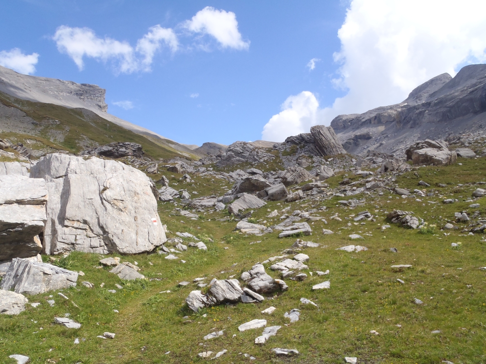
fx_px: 393
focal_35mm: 28
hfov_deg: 63.4
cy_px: 182
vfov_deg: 49.7
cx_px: 243
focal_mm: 5
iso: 80
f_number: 4.5
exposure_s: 1/400
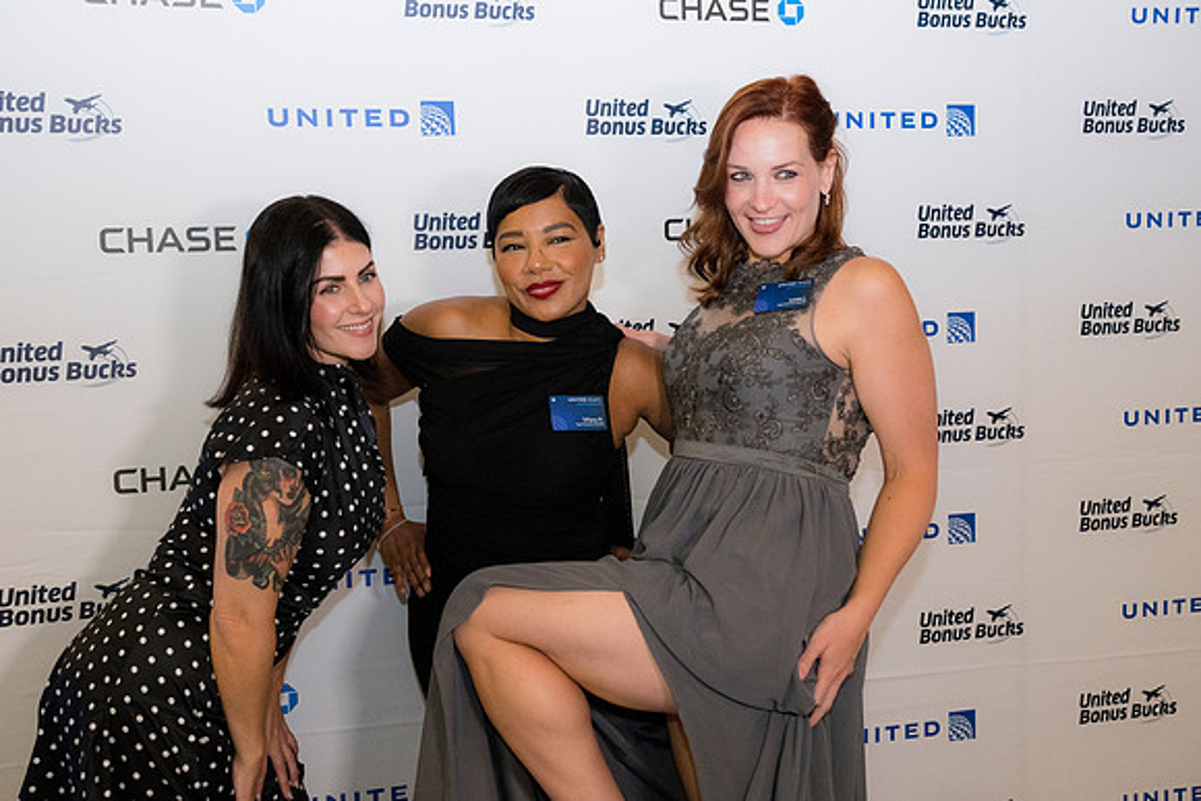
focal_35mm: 44
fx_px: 1468
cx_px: 600
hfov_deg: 44.5
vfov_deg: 30.5
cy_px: 400
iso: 2500
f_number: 4
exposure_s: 1/80
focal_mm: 44
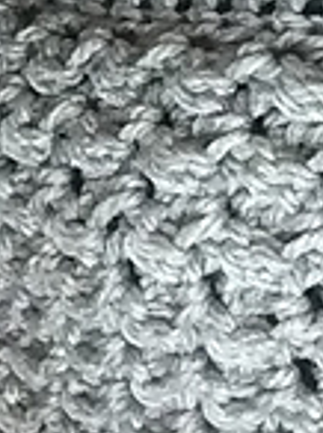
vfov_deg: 12.7
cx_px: 187
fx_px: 1809
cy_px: -294
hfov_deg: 10.2
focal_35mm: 145
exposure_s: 1/24
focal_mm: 2.15
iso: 400
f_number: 2.4
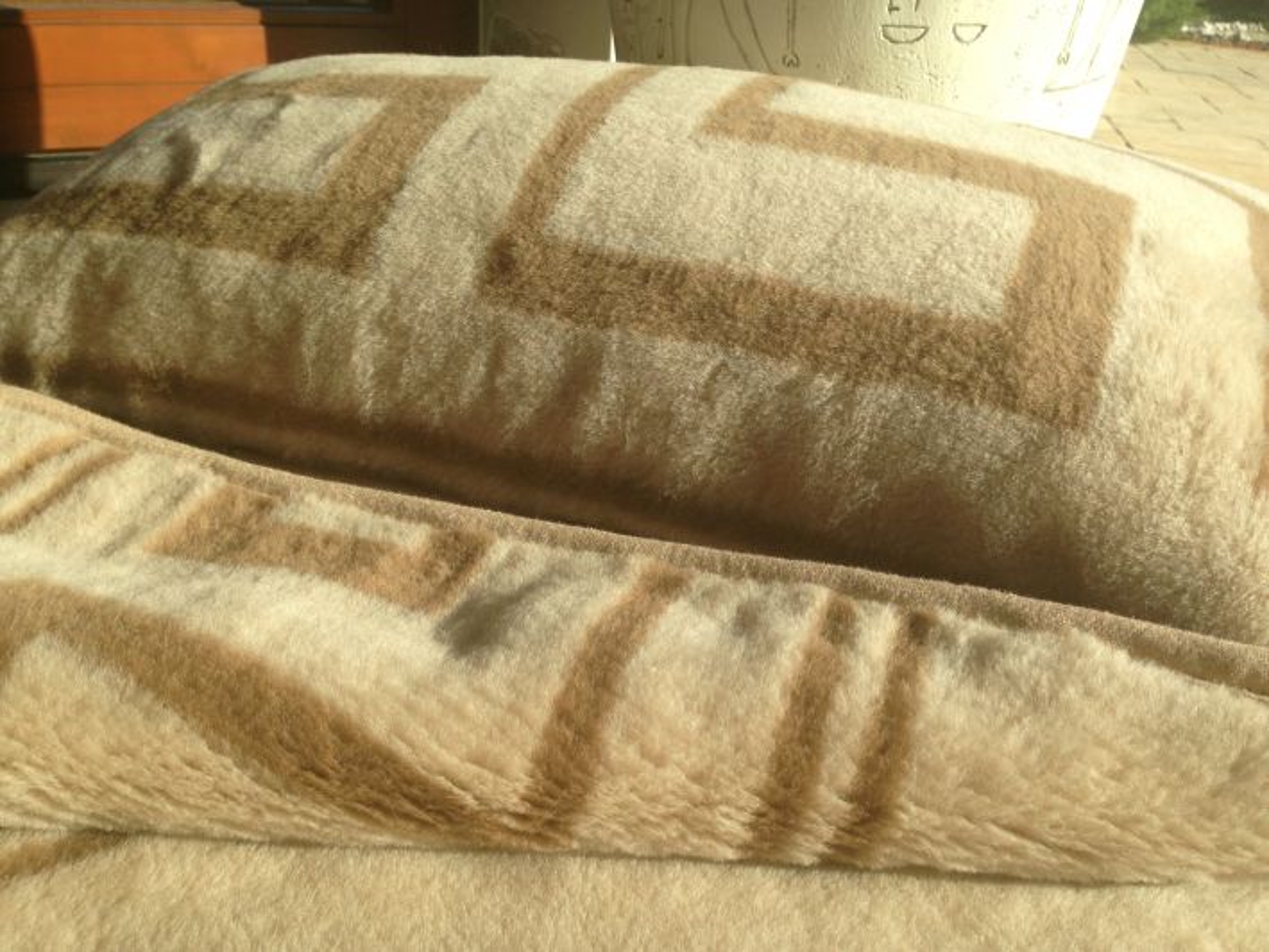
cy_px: 476
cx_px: 634
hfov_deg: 55.3
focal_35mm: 33
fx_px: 1210
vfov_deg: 43.0
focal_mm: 4.13
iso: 50
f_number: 2.4
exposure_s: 1/821
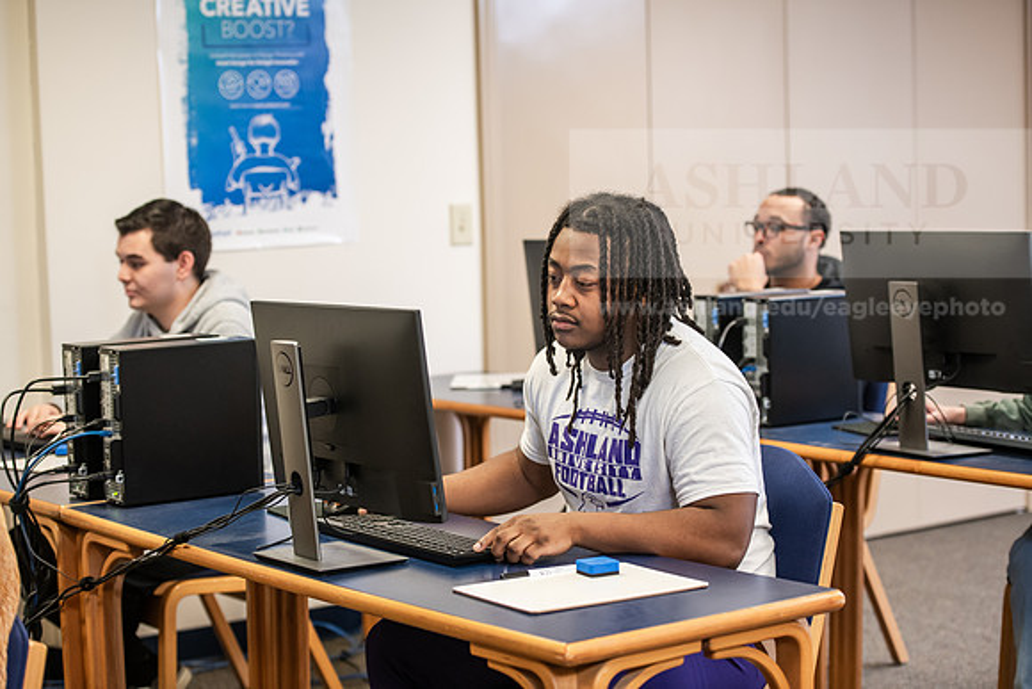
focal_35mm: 75
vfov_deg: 18.2
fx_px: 2150
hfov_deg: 27.0
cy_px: 344
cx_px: 516
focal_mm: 75
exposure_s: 1/160
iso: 1000
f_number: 3.2
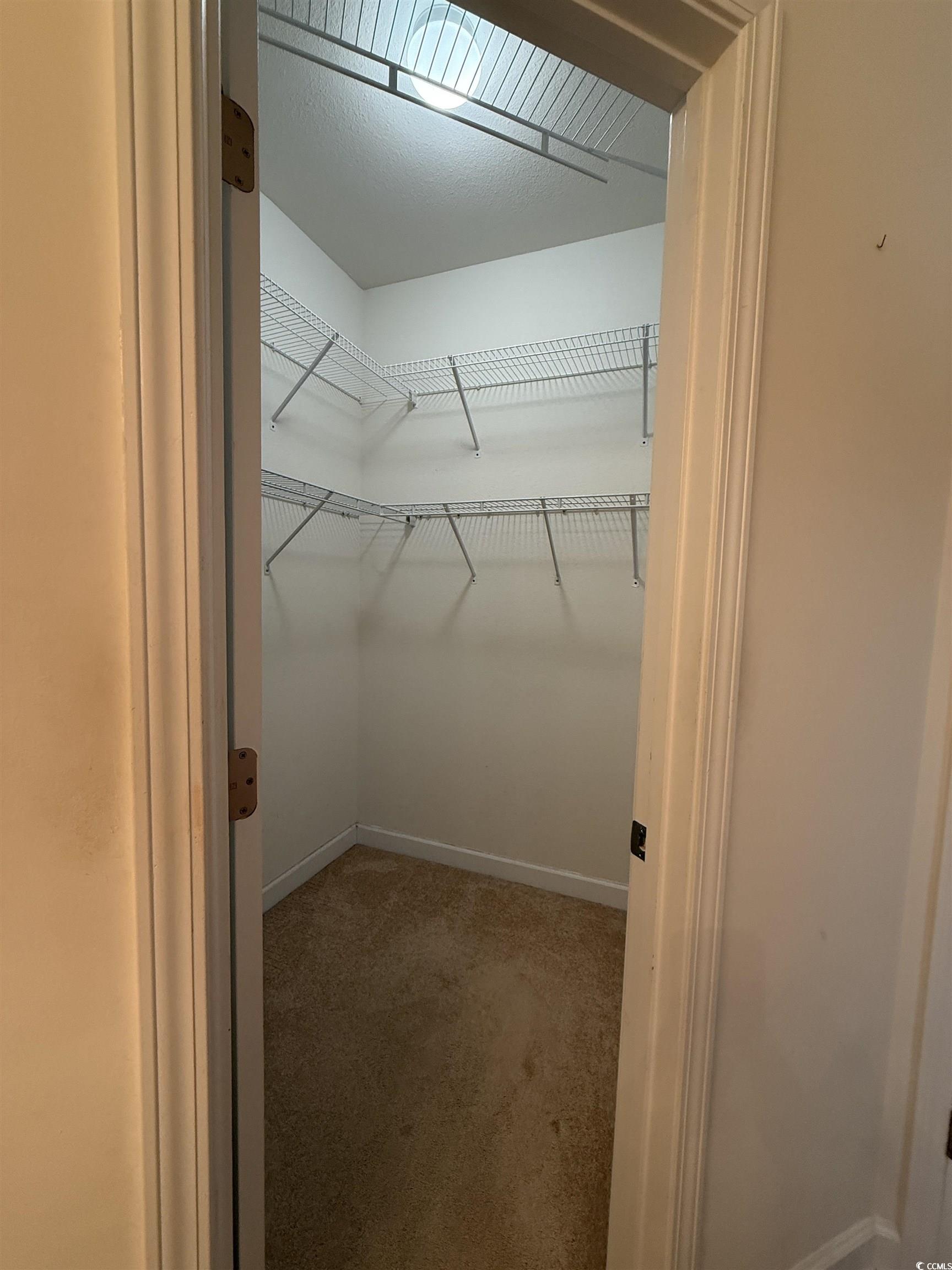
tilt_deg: -3.6
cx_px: 476
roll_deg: -2.4
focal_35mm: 14
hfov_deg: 85.7
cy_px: 635
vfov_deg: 102.1
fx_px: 513
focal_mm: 2.22
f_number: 2.2
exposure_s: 1/120
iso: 250
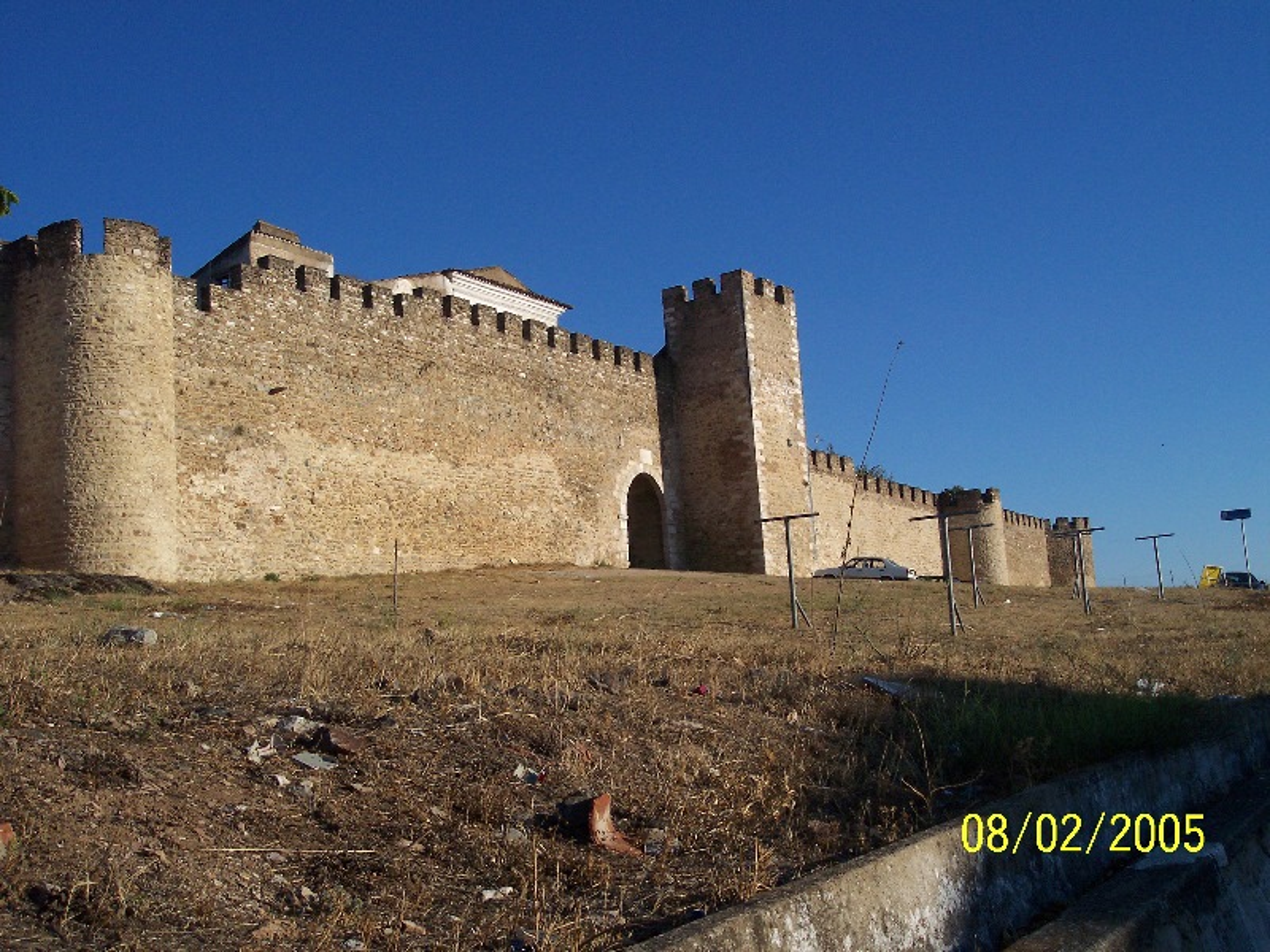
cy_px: 476
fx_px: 1394
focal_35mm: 38
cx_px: 635
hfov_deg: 49.0
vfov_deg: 37.7
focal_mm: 8
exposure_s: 1/1000
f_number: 4.8
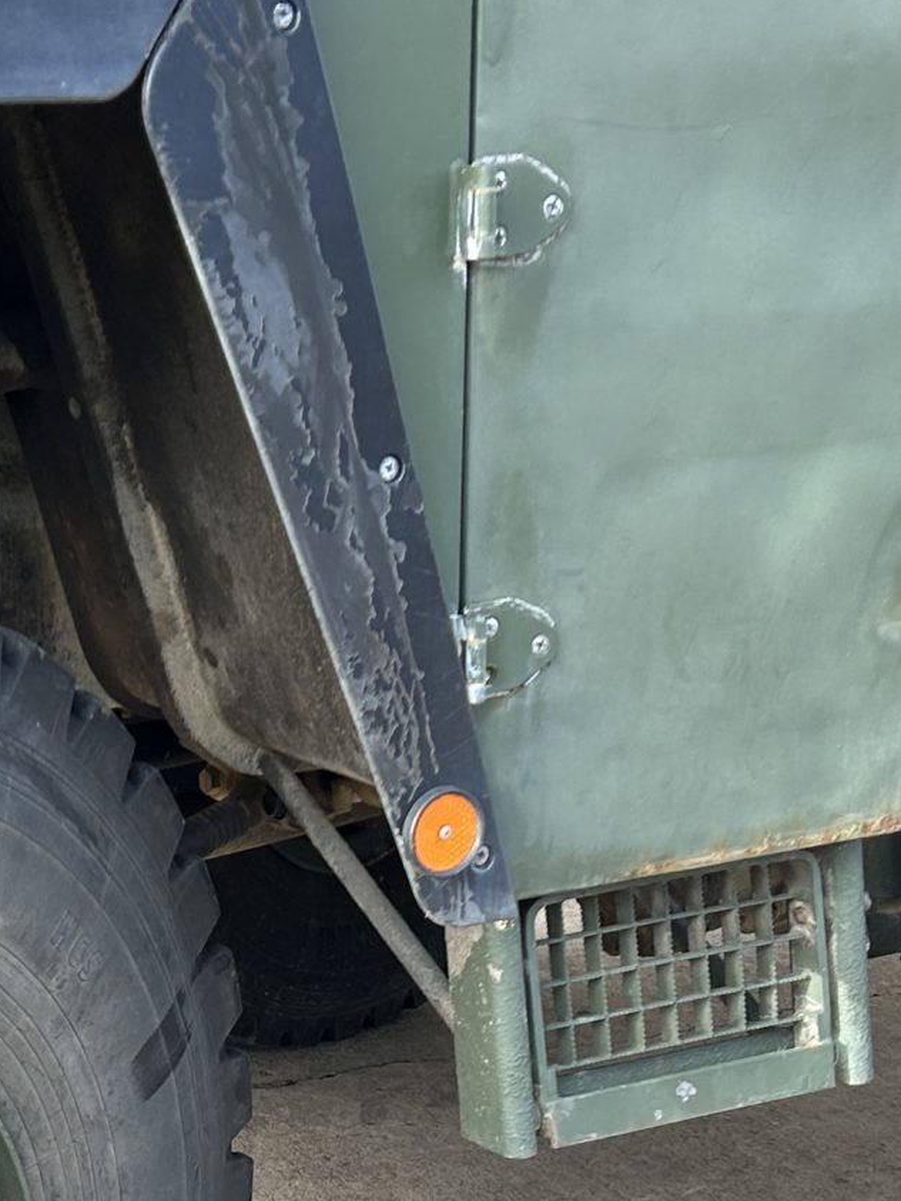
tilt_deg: -19.8
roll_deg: +0.8
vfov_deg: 23.7
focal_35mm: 79
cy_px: 1178
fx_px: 2742
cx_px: 83
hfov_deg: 18.3
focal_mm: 5.7
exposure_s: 1/497
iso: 50
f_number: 1.5
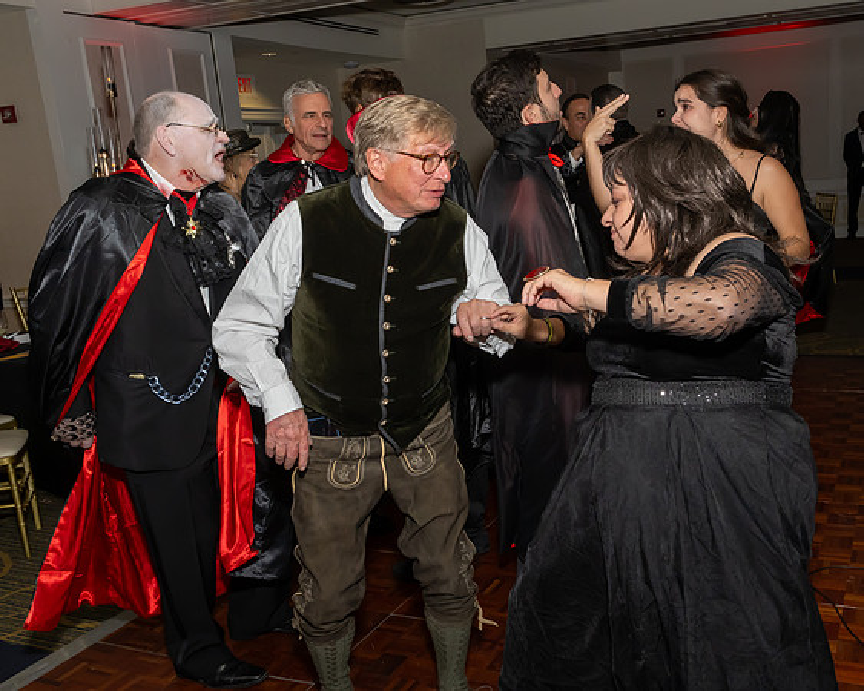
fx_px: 843
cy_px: 351
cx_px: 538
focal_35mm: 33
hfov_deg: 53.7
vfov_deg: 44.5
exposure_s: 1/250
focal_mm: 17
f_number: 8
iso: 800
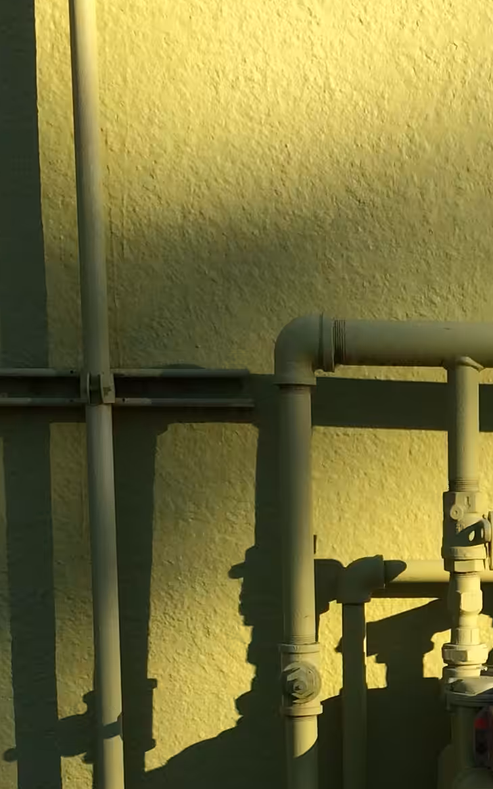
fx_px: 1849
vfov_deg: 23.6
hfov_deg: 14.5
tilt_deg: -9.5
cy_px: 657
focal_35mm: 86
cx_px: 638
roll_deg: +0.3
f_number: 2.2
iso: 32
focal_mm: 4.15
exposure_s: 1/1244
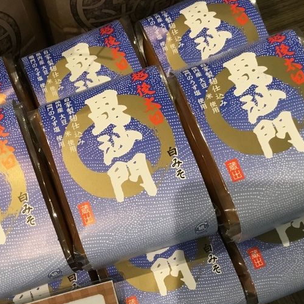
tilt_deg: -78.9
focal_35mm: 45
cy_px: 186
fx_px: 447
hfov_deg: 37.3
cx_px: 111
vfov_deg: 37.4
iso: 125
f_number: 2.4
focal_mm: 3.3
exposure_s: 1/30
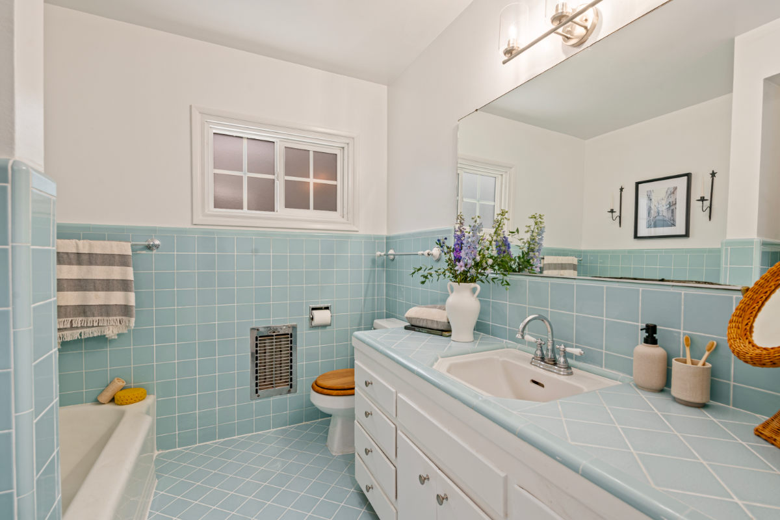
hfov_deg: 96.7
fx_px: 347
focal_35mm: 16
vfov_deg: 73.7
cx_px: 390
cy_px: 260
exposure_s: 1/4
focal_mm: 16
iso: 200
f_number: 9
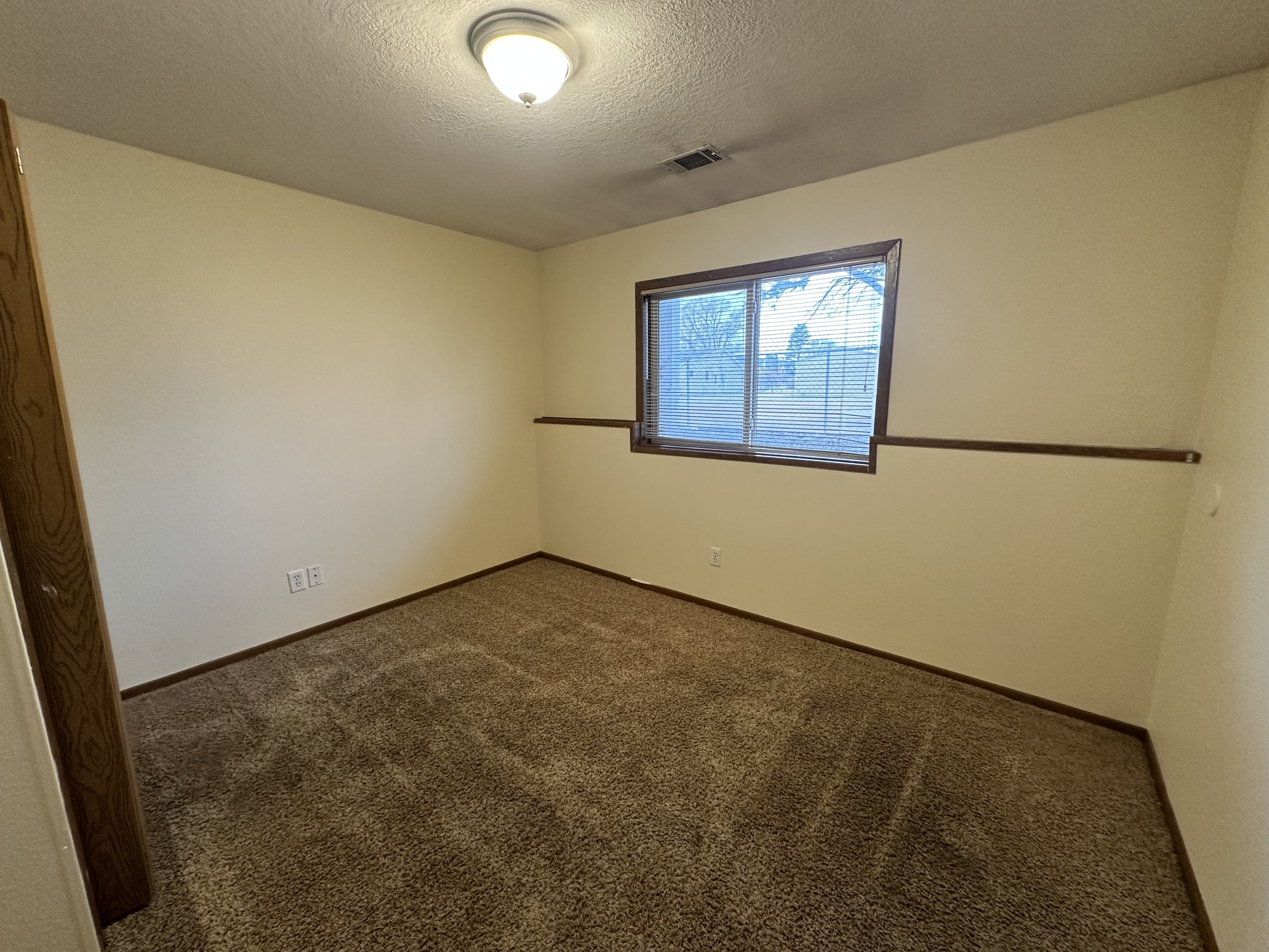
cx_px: 634
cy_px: 476
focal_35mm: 14
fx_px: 513
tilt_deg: -9.8
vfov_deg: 85.7
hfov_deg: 102.1
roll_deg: +0.0
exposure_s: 1/60
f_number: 2.2
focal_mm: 2.22
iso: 200
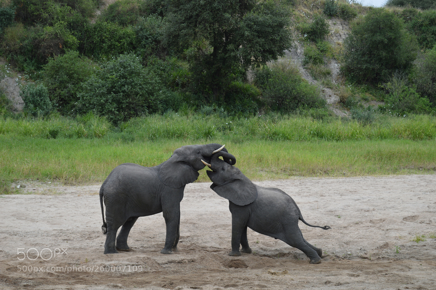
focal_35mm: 82
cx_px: 218
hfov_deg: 24.6
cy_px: 145
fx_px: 998
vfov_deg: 16.5
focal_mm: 55
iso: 100
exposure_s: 1/160
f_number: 6.3
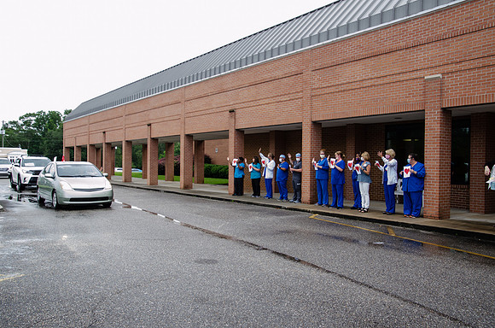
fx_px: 453
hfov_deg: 57.3
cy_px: 164
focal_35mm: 33
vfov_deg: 39.8
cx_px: 248
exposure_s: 1/200
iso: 640
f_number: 7.1
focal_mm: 22
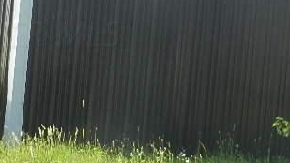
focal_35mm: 226
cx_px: 61
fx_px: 1738
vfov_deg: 5.4
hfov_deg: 9.5
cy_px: 34
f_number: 4.6
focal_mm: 17.7
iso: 160
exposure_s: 1/200
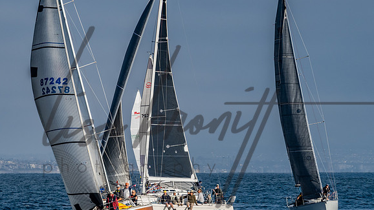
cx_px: 159
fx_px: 3600
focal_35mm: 363
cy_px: 89
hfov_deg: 5.9
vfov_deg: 3.3
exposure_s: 1/1000
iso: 400
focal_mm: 190
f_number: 9
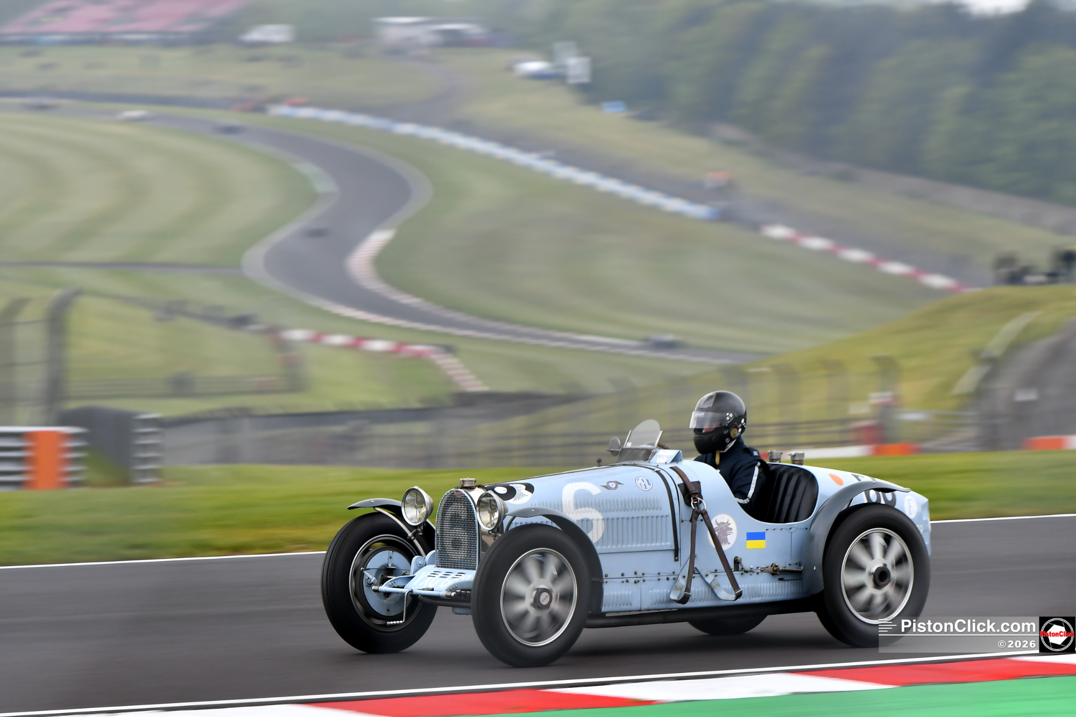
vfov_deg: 5.2
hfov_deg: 7.8
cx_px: 538
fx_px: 7845
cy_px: 358
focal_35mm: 262
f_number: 5.6
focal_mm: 175
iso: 450
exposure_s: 1/200
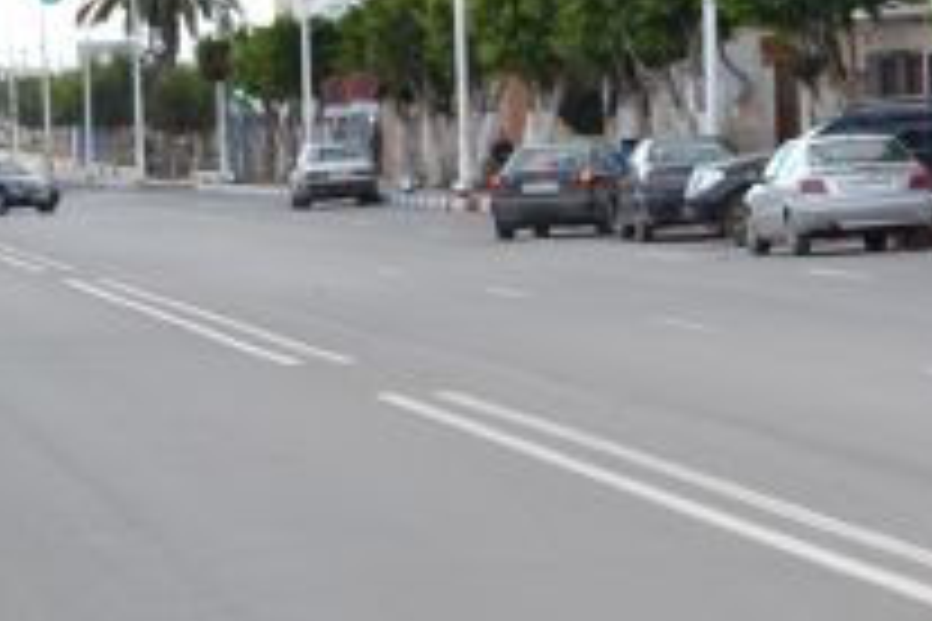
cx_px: 1279
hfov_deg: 8.0
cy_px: 68
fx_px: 6589
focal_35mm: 255
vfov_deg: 5.4
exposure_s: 1/160
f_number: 6.3
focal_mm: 55
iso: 100
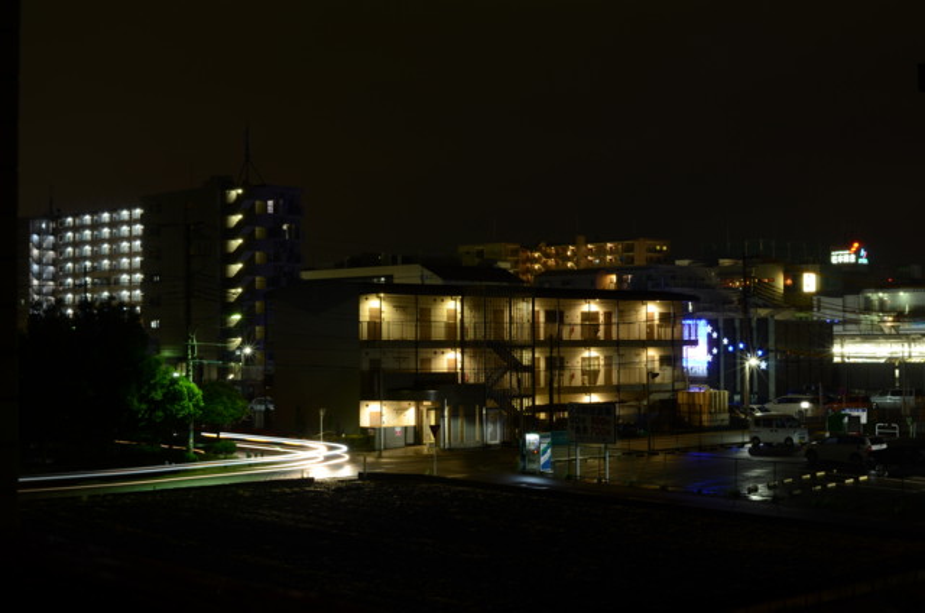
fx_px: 1346
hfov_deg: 37.9
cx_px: 462
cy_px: 306
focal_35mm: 52
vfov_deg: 25.6
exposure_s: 10
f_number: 11
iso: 100
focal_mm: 35
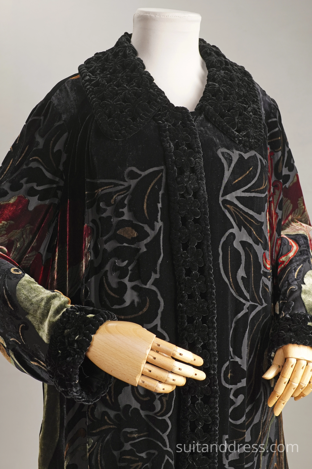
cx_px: 156
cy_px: 234
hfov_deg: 28.1
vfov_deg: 41.1
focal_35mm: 48
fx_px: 624
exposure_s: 1/25
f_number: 5.6
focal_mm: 32
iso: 320
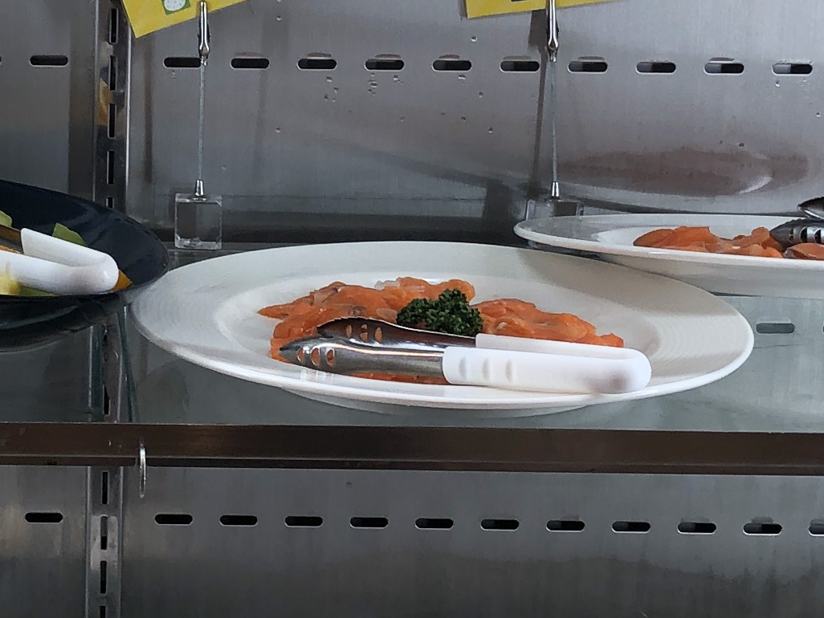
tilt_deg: -11.2
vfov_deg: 13.4
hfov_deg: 17.6
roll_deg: -0.9
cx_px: 59
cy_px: 180
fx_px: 2619
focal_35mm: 110
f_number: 1.8
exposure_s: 1/120
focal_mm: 3.99
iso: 64
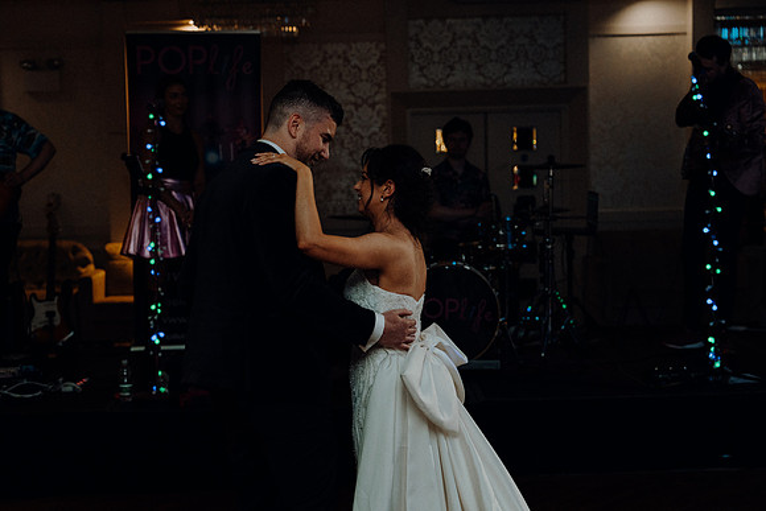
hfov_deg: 33.4
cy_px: 256
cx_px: 383
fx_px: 1277
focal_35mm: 60
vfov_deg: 22.6
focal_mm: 60
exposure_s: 1/160
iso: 2500
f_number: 3.5
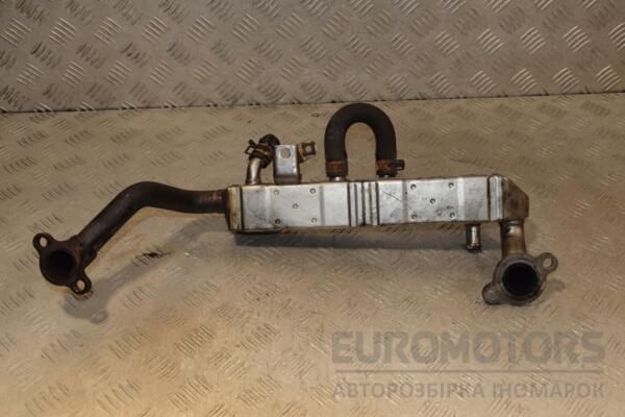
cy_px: 208
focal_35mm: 39
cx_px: 312
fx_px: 677
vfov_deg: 34.2
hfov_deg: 49.6
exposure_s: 1/200
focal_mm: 26
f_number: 7.1
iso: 800
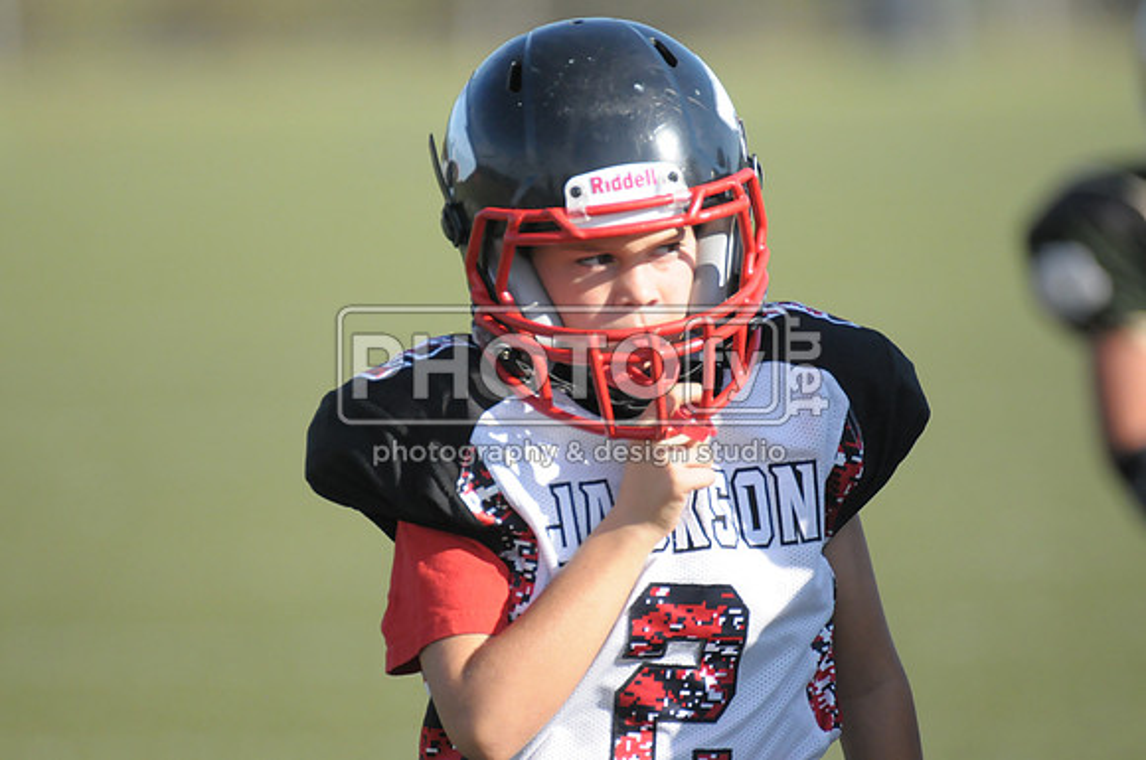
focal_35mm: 600
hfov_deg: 3.4
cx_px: 573
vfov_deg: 2.3
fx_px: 19073
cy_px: 380
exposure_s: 1/5000
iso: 1600
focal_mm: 400
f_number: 4
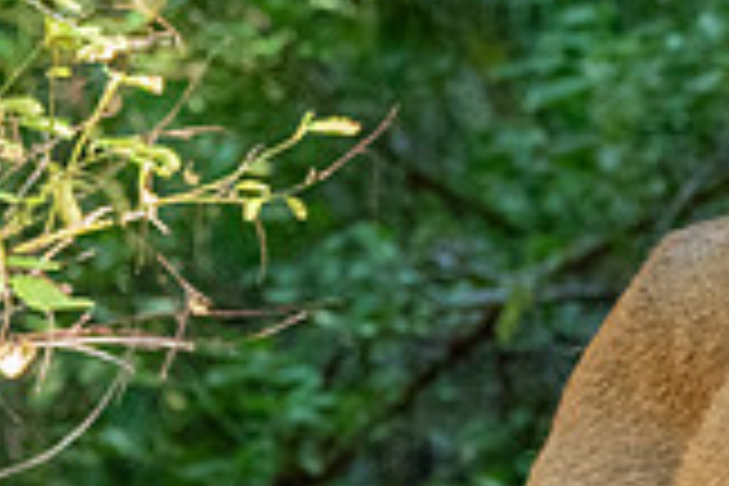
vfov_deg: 2.1
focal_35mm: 670
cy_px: 299
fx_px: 13566
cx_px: 1158
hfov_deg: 3.1
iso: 1600
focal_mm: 62.39
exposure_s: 1/250
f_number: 4
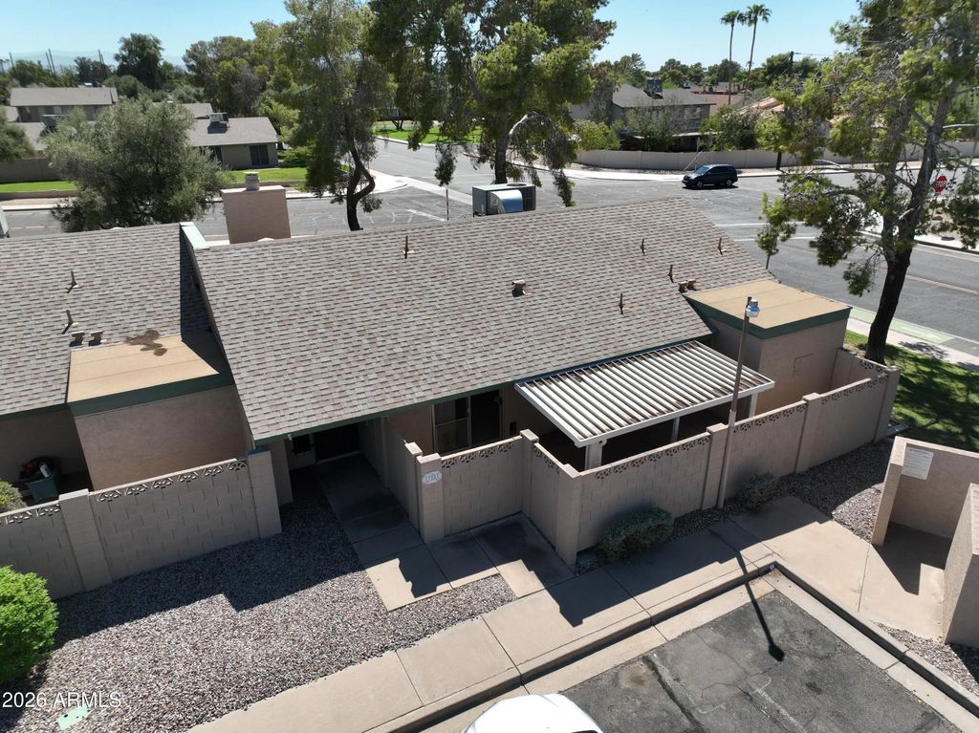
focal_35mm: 24
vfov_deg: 56.8
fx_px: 678
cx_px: 490
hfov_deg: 71.6
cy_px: 366
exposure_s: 1/120
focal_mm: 12.29
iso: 120
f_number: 2.8
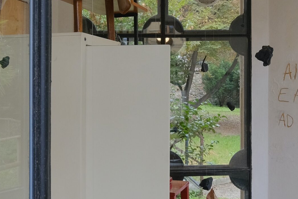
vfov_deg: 23.8
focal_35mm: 57
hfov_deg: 35.0
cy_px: 93
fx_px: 472
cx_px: 132
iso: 320
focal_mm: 10
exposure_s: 1/100
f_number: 5
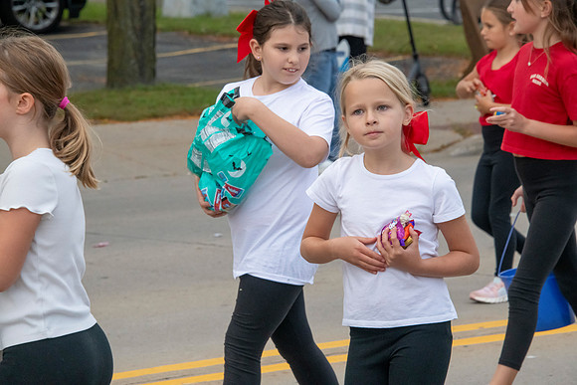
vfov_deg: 7.6
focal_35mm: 180
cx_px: 288
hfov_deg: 11.4
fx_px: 2886
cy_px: 192
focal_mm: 180
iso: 3200
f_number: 11
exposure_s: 1/640
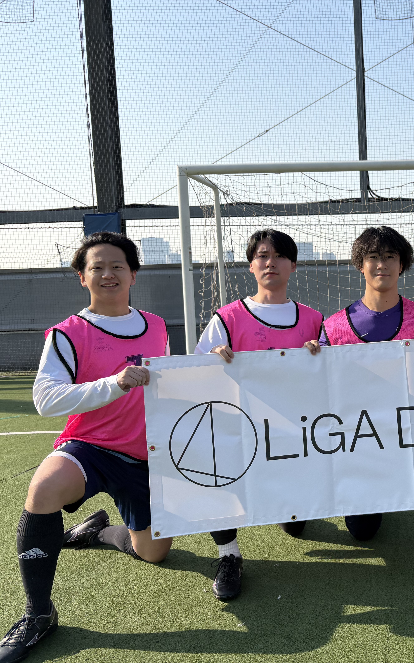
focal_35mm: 37
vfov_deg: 52.8
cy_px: 329
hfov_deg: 31.8
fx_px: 668
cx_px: 415
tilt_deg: -4.3
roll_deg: +2.1
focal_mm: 5.96
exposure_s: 1/2538
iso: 50
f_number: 1.6
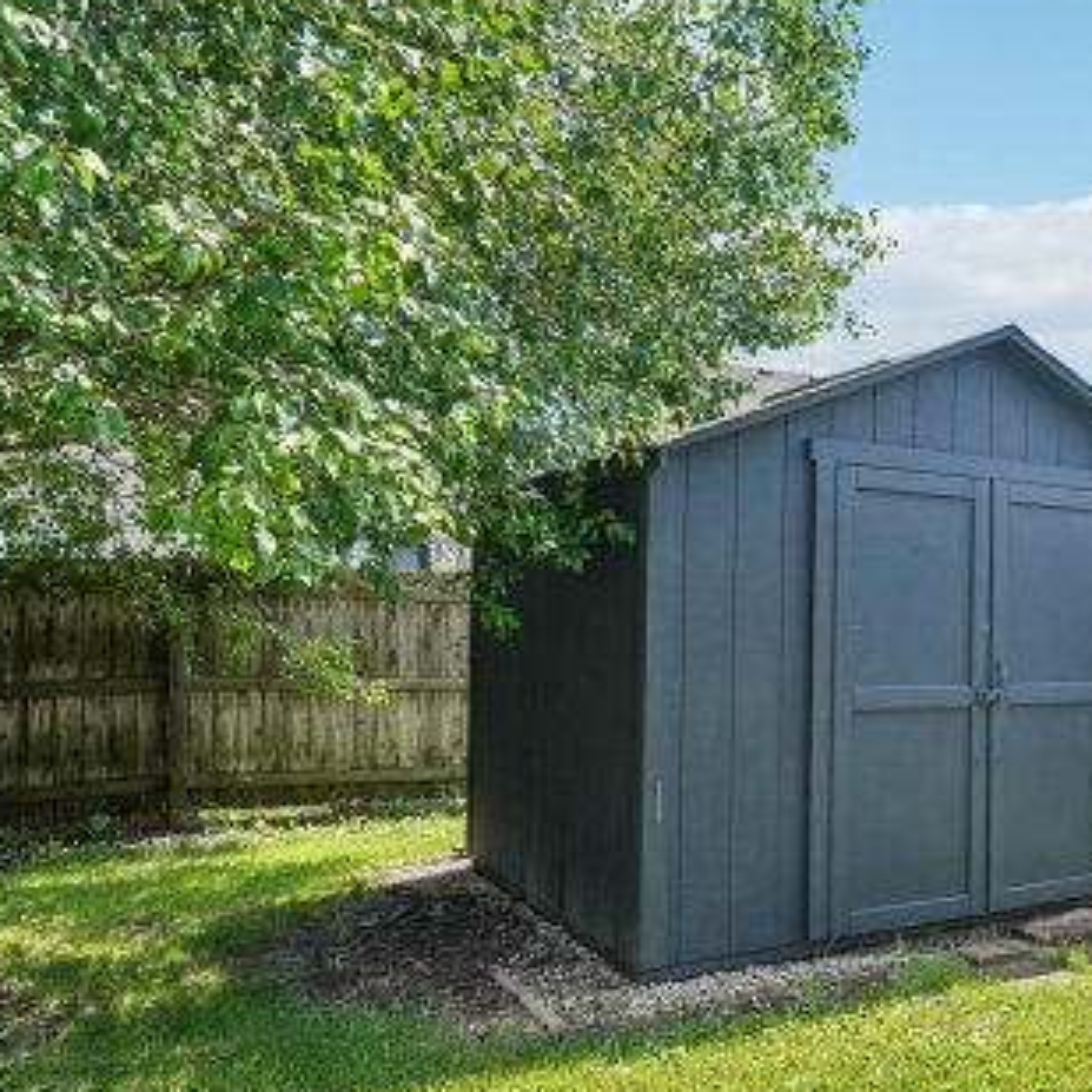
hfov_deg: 45.9
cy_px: 604
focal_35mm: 33
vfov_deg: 49.7
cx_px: 944
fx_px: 1178
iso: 100
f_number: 8
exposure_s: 1/100
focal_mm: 16
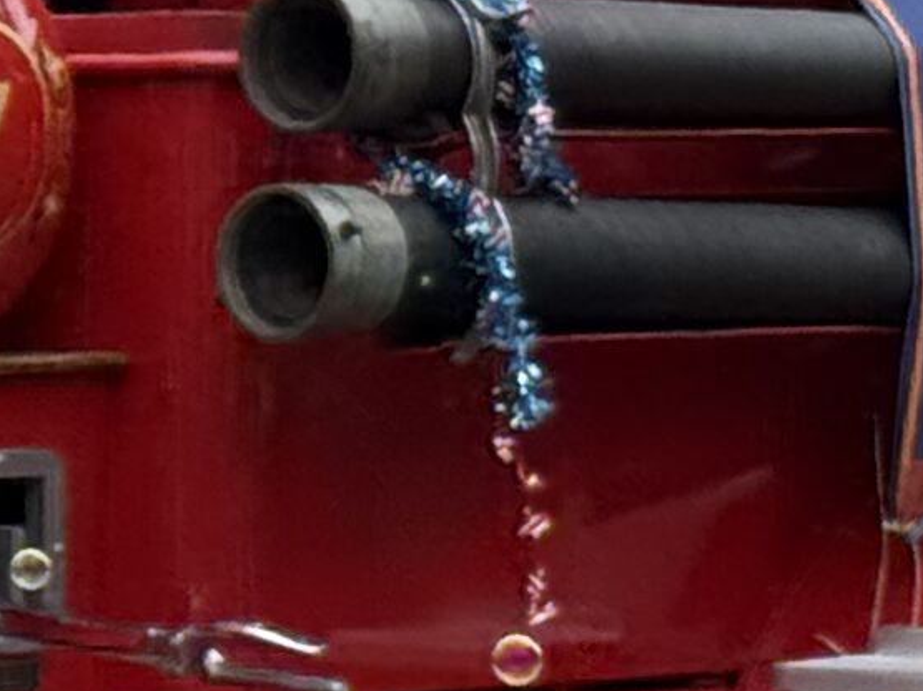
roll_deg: -0.3
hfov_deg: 5.6
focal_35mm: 349
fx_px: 9304
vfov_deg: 4.3
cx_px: -935
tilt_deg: -0.8
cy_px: 299
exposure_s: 1/2577
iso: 80
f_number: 1.78
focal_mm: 6.76
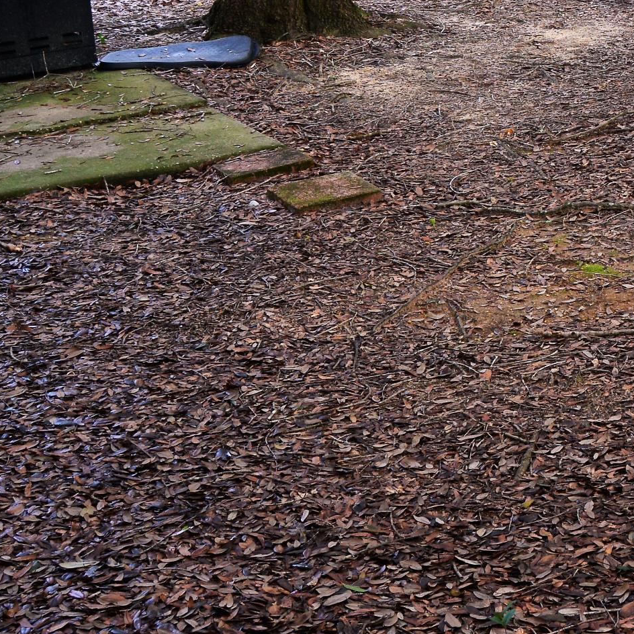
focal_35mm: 81
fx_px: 1678
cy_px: 0
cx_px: 843
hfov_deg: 19.6
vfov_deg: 20.7
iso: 400
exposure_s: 1/100
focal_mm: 20
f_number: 9
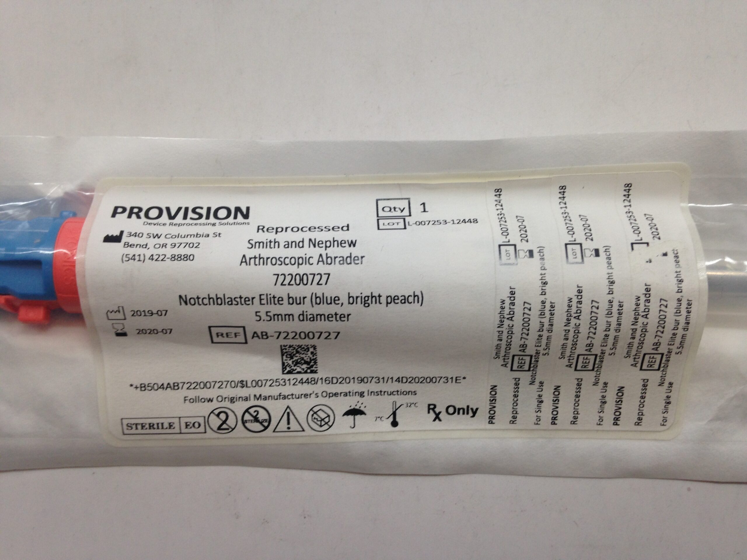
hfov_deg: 55.4
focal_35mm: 33
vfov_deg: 42.9
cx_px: 374
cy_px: 280
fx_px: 712
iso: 50
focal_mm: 4.12
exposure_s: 1/60
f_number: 2.4
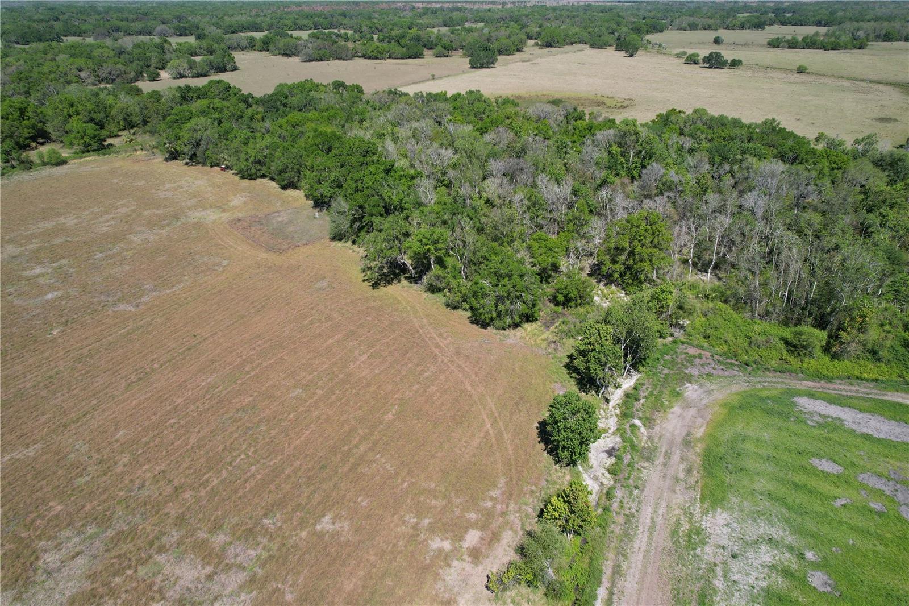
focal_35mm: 22
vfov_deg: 57.2
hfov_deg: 78.6
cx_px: 454
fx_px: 555
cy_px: 303
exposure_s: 1/1500
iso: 100
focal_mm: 8.38
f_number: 2.8
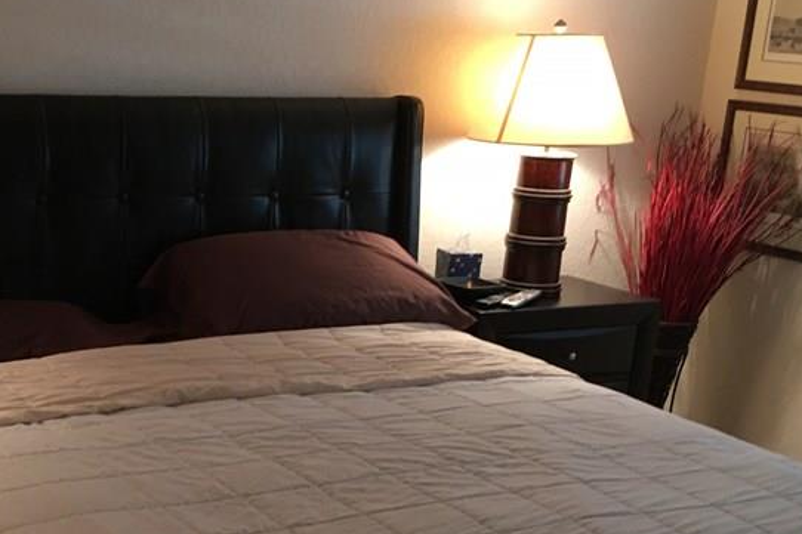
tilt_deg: -15.2
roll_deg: -2.2
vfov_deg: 23.6
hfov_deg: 33.7
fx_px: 1269
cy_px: 383
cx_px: 130
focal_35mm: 57
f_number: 2.2
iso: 100
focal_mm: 4.15
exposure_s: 1/30
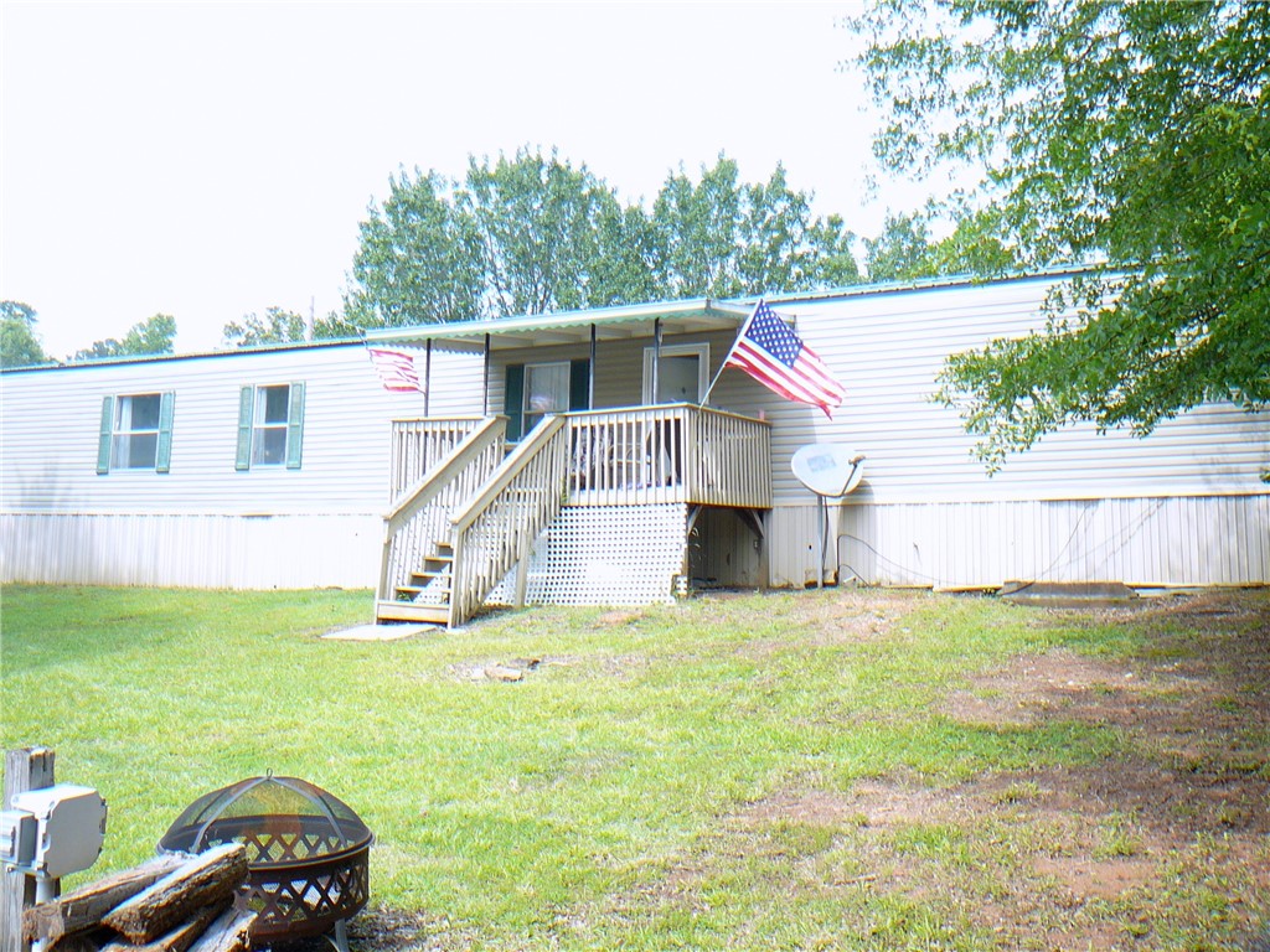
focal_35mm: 35
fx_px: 1284
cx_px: 635
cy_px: 476
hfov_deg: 52.6
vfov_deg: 40.7
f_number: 2.8
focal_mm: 5.2
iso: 80
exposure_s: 1/200
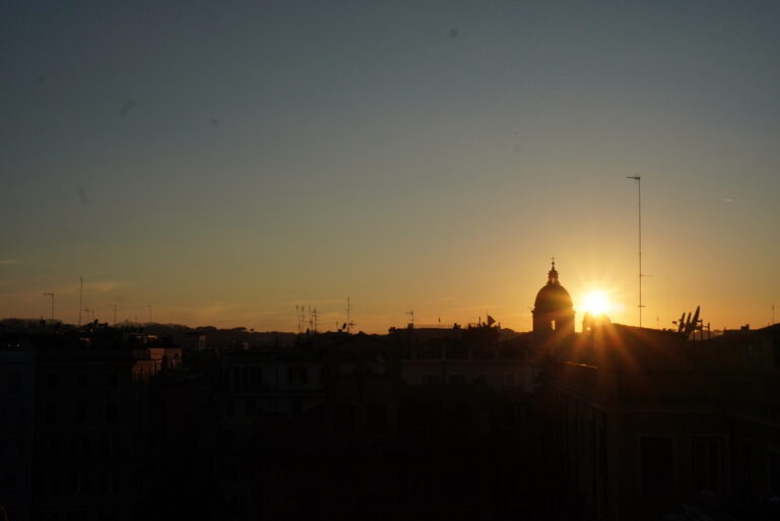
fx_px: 910
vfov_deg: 31.9
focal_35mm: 42
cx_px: 390
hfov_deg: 46.4
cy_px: 260
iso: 400
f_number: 16
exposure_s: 1/800
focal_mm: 28
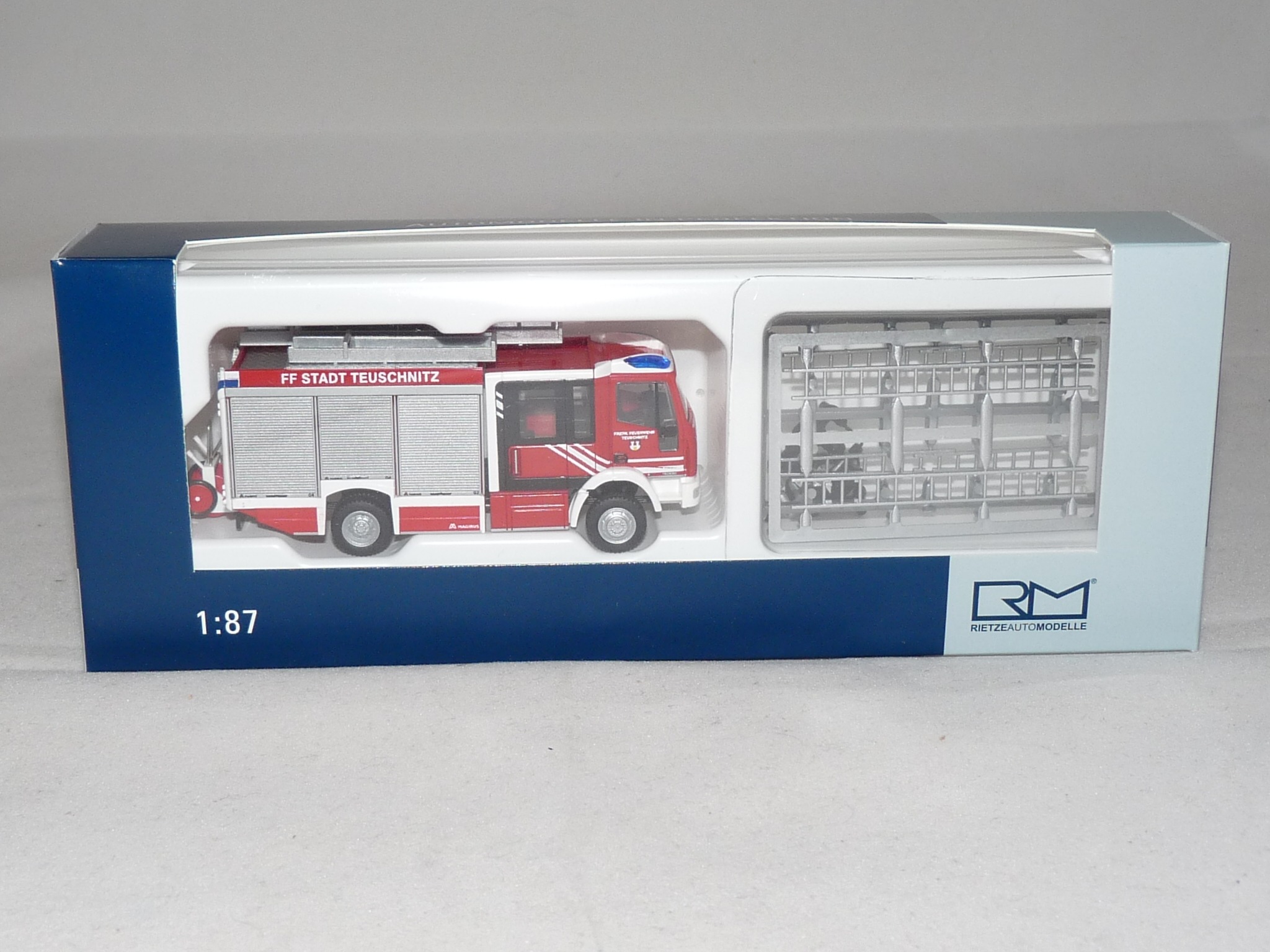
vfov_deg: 26.6
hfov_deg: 34.9
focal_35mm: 55
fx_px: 2018
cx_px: 635
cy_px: 476
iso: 100
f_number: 3
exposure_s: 1/30
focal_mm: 5.5
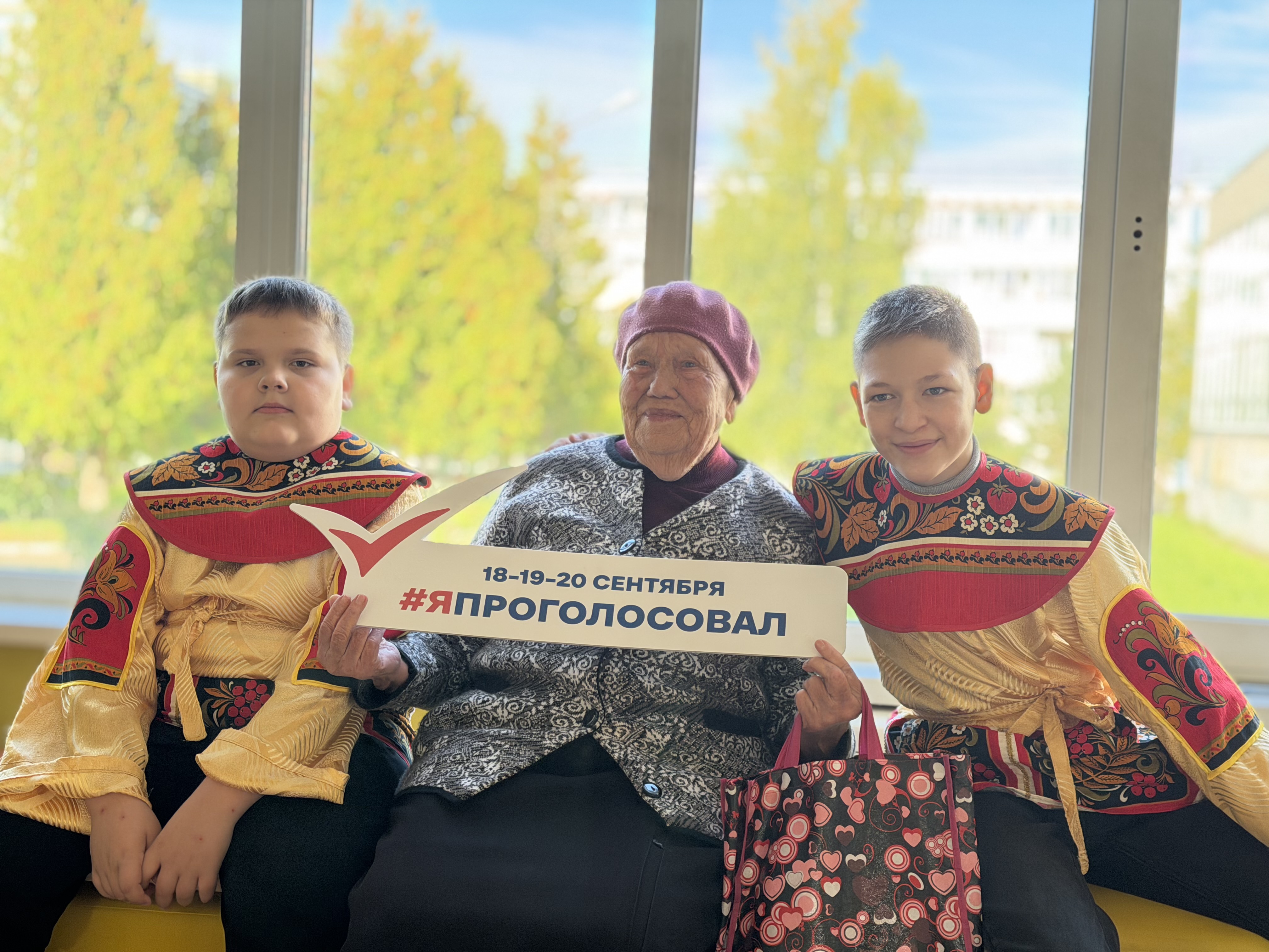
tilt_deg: -1.9
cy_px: 476
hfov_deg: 39.7
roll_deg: -2.9
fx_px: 1760
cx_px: 634
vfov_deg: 30.3
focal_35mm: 48
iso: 160
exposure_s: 1/177
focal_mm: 6.76
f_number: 1.78
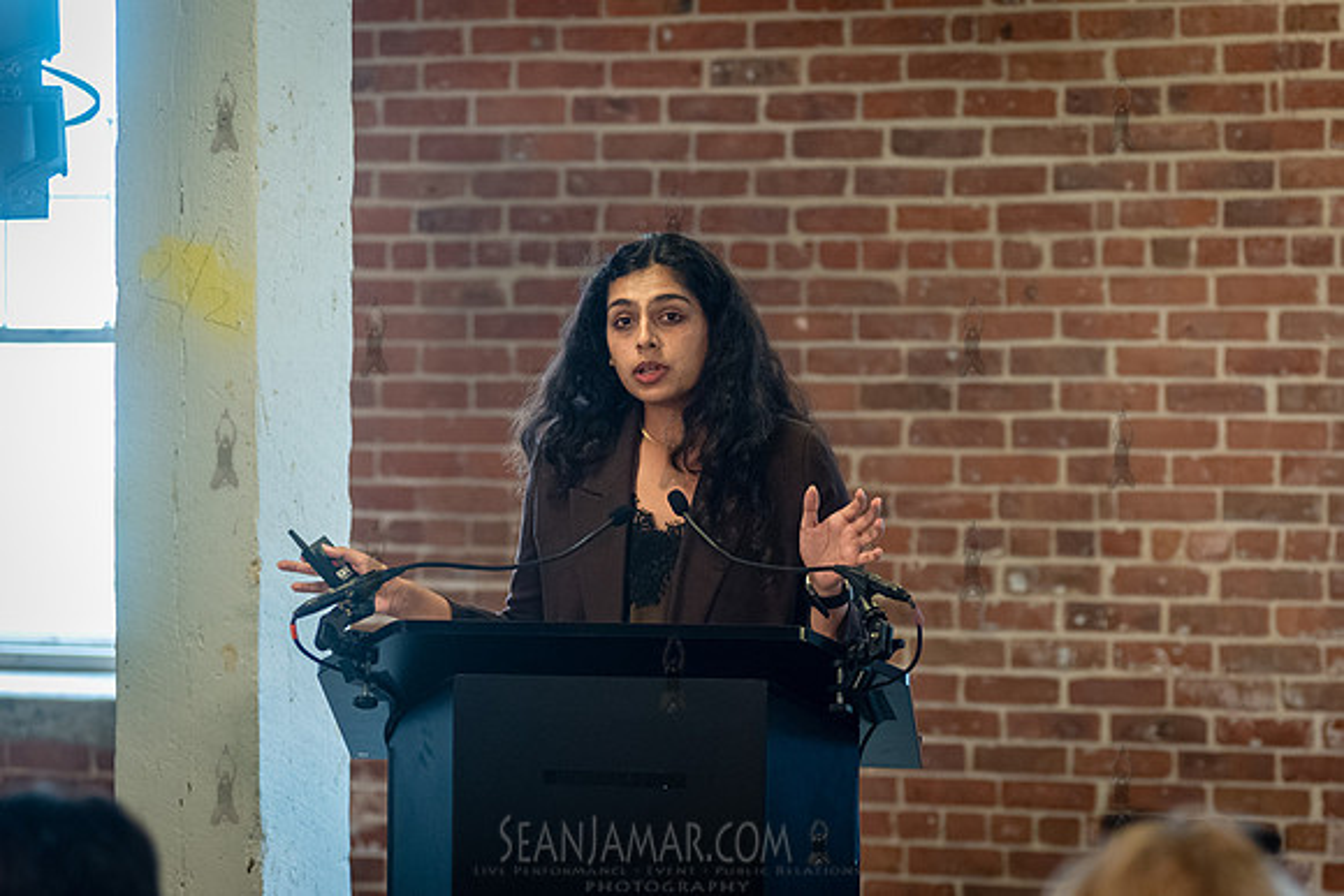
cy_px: 448
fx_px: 5910
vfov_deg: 8.7
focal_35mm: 158
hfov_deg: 13.0
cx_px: 774
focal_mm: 125
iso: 2500
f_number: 3.2
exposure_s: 1/400
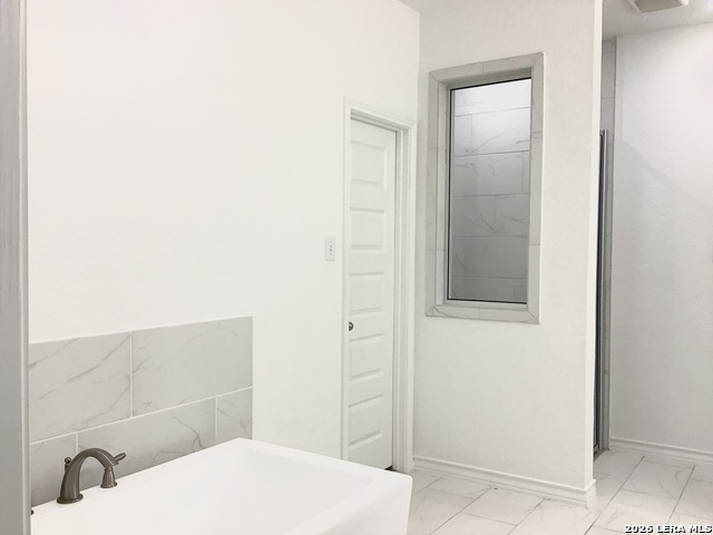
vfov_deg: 45.4
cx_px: 356
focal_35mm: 31
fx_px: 639
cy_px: 268
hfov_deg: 58.4
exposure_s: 1/120
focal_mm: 3.3
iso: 64
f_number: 2.4
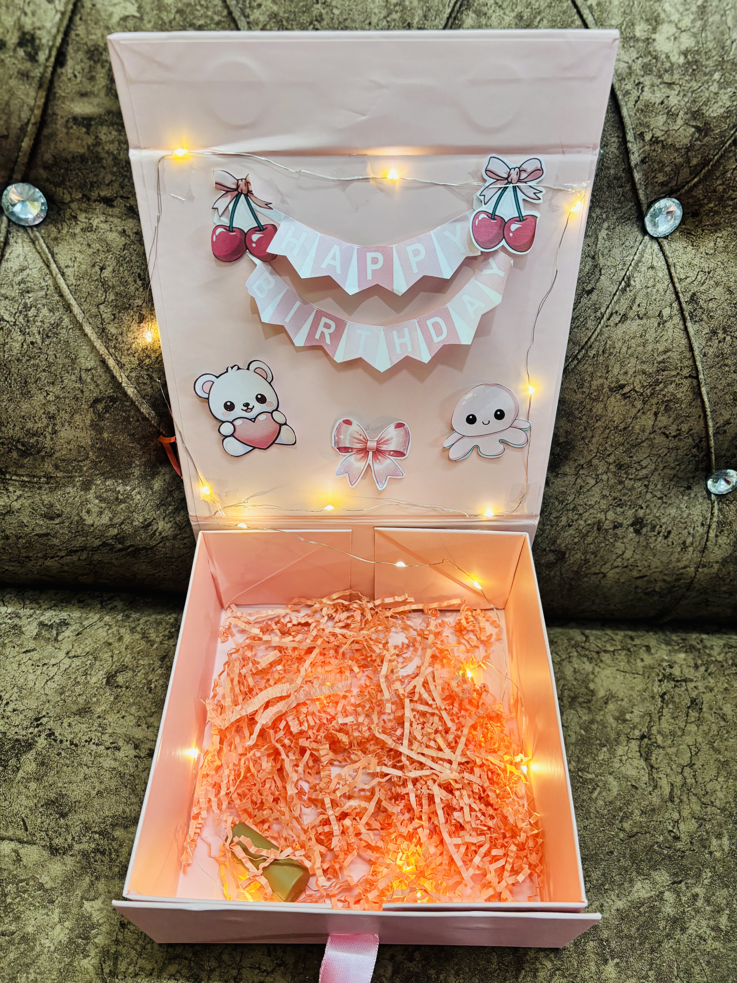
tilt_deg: -55.2
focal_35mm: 26
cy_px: 492
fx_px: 738
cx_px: 368
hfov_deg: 53.1
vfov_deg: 67.3
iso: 160
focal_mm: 5.96
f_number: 1.6
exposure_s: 1/57
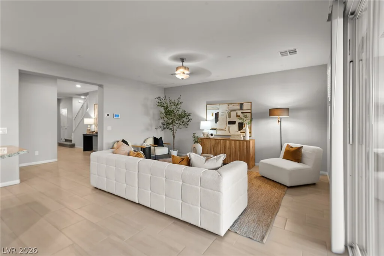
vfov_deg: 73.8
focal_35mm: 16
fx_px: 171
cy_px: 128
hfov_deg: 96.7
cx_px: 192
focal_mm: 16
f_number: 8
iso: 100
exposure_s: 1/1.67
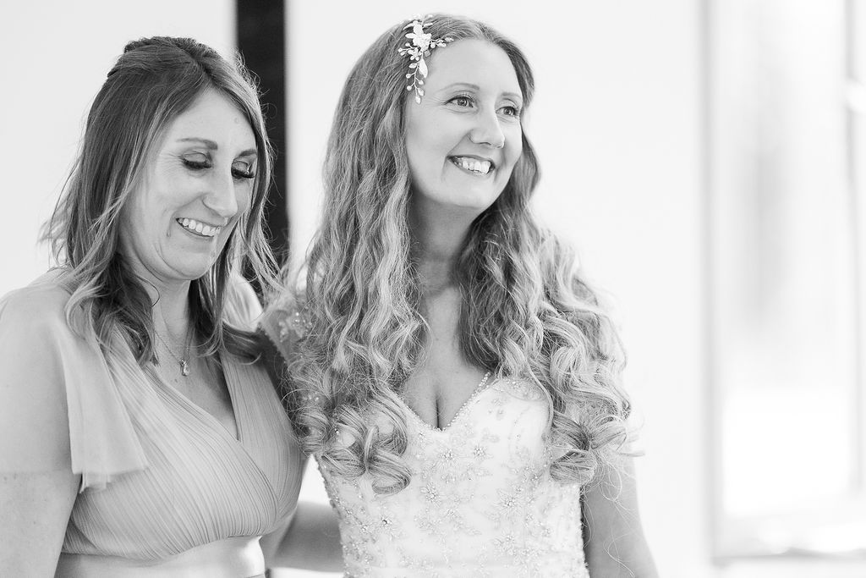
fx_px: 2526
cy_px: 289
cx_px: 433
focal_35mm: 105
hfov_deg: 19.5
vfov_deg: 13.0
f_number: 1.4
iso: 3600
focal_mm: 105
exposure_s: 1/3200
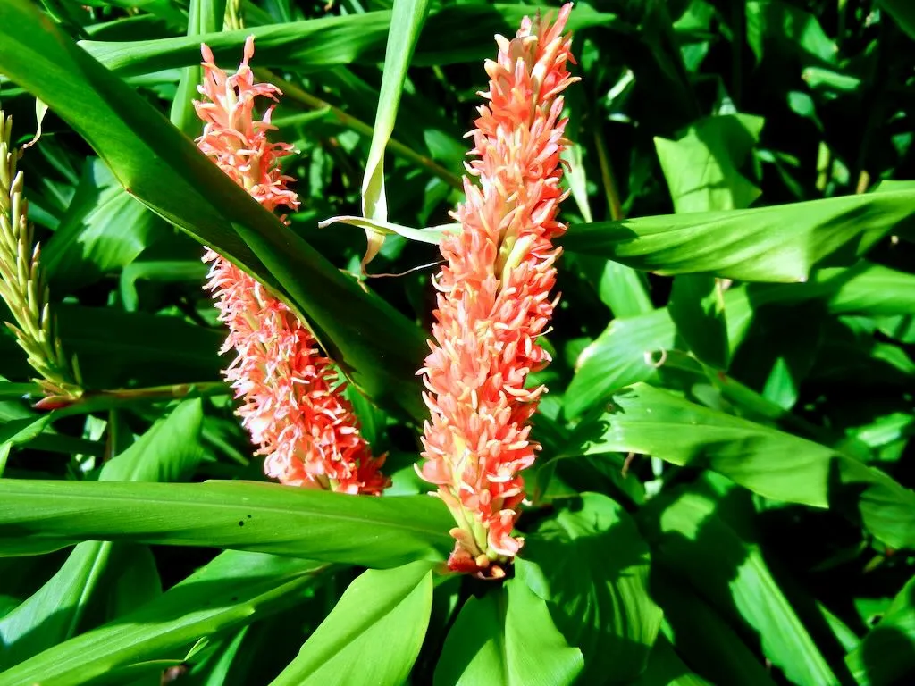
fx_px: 793
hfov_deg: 60.0
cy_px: 343
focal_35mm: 30
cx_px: 458
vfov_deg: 46.8
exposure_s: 1/656
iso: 160
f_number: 3.5
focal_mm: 5.4
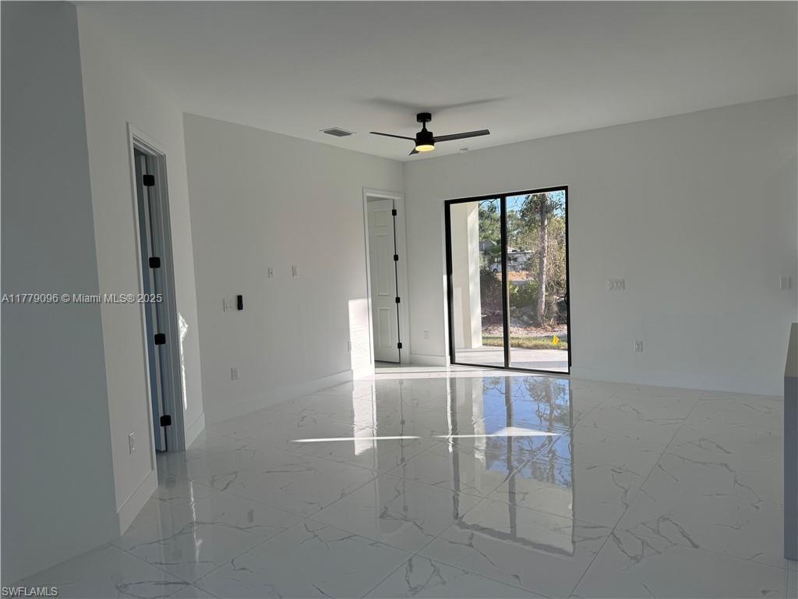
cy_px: 300
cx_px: 399
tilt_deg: -4.6
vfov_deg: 56.8
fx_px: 553
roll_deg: +2.2
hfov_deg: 71.6
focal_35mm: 24
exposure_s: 1/514
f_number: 1.78
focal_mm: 6.76
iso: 80
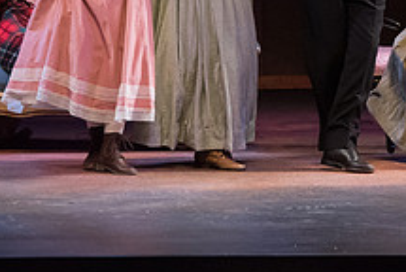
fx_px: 4416
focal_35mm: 391
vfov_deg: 3.5
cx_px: 357
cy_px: -76
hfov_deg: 5.3
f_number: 4
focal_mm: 145
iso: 5000
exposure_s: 1/500
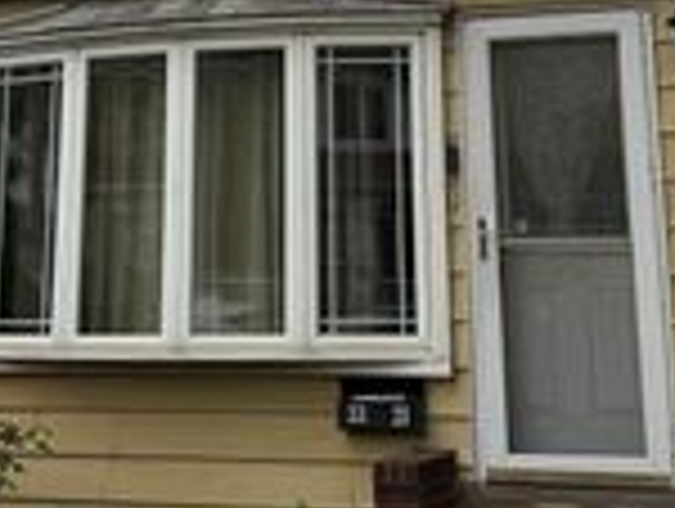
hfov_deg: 24.4
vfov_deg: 17.5
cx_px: 284
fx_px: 1562
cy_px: -115
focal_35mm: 80
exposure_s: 1/813
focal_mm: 6.76
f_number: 1.78
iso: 80
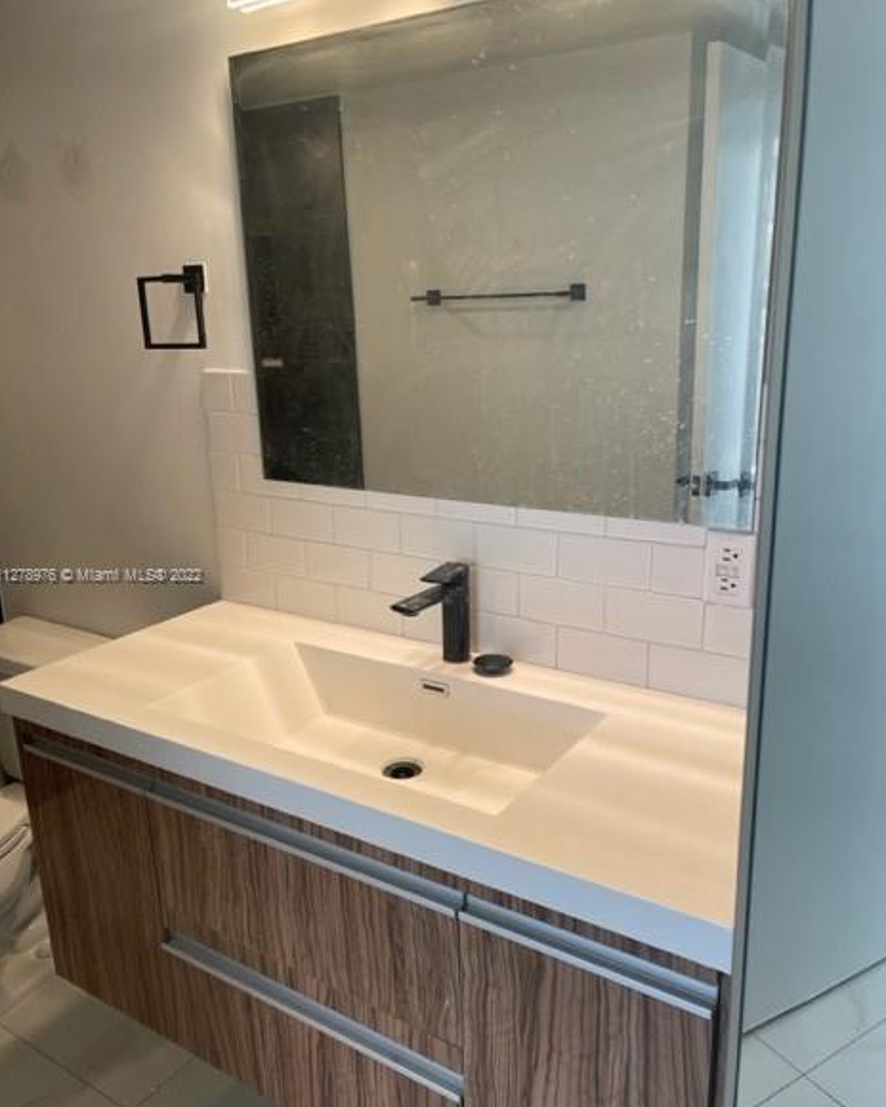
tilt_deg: -15.5
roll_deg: +1.4
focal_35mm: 28
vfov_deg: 62.2
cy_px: 576
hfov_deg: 51.5
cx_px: 441
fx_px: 918
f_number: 1.6
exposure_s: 1/120
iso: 64
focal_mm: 5.1
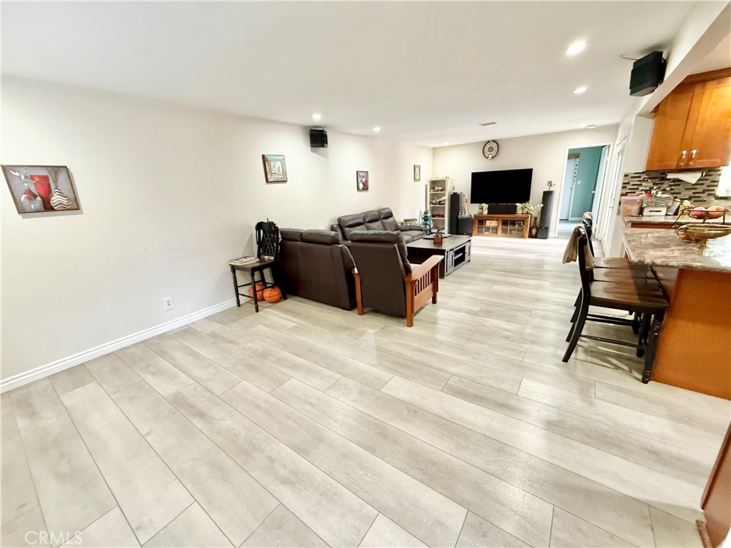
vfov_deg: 85.7
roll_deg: +3.3
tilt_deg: -17.2
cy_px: 274
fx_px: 296
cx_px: 366
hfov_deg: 102.1
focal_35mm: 14
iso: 320
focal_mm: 2.22
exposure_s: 1/60
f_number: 2.2
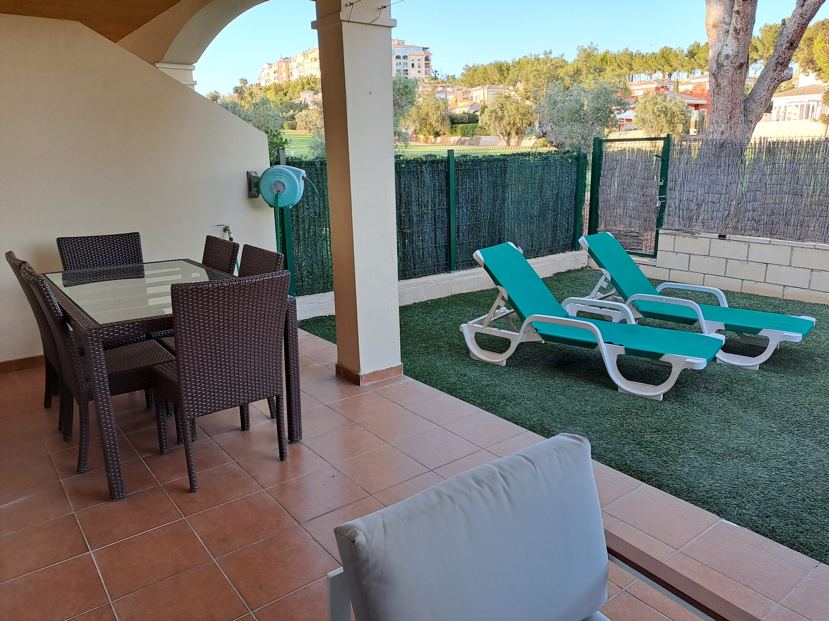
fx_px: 599
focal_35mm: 25
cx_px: 414
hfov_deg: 69.4
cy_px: 310
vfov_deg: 54.9
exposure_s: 1/120
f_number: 1.8
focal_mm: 4.65
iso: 50
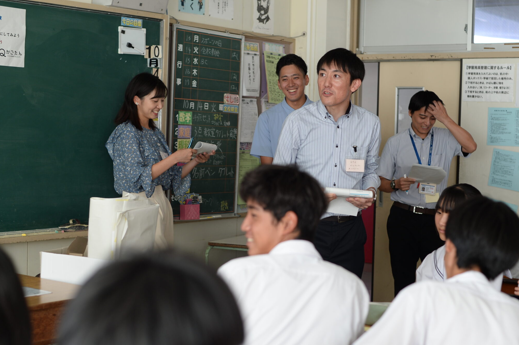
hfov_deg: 31.4
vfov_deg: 21.2
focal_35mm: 64
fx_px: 922
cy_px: 181
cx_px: 293
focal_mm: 50
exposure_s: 1/200
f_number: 2.8
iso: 250
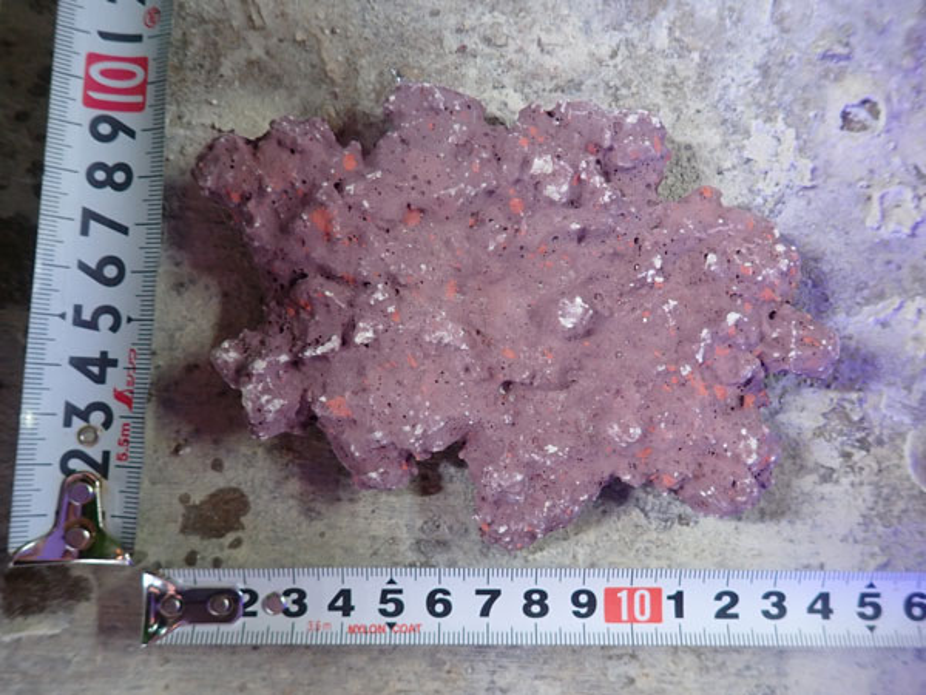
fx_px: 669
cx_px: 463
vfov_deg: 54.9
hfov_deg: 69.4
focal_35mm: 25
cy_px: 348
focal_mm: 4.5
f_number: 2
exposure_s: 1/40
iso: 200
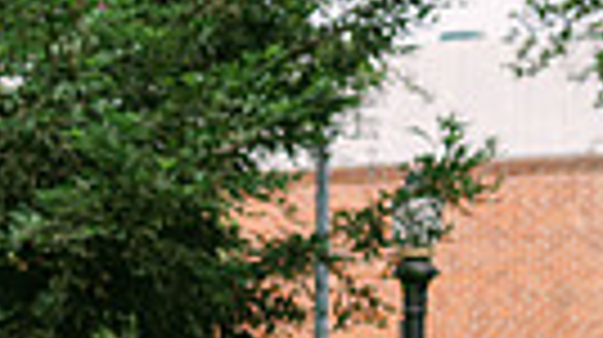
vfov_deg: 7.3
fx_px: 2539
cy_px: 710
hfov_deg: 12.7
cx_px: -378
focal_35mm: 159
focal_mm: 35
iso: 72
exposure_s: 1/2000
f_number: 1.4
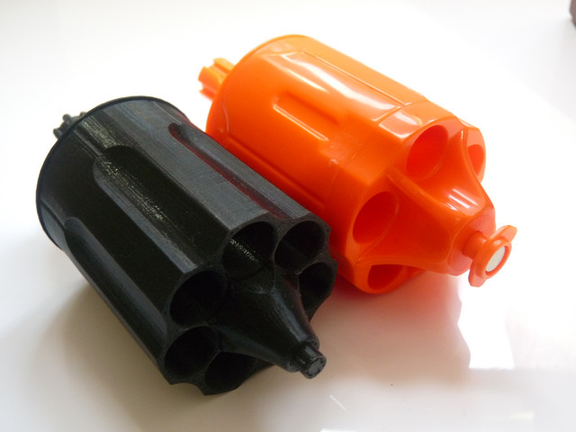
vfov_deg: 32.9
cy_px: 216
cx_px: 288
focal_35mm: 44
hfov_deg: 42.9
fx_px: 732
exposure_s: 1/8
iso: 400
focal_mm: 7.8
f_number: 3
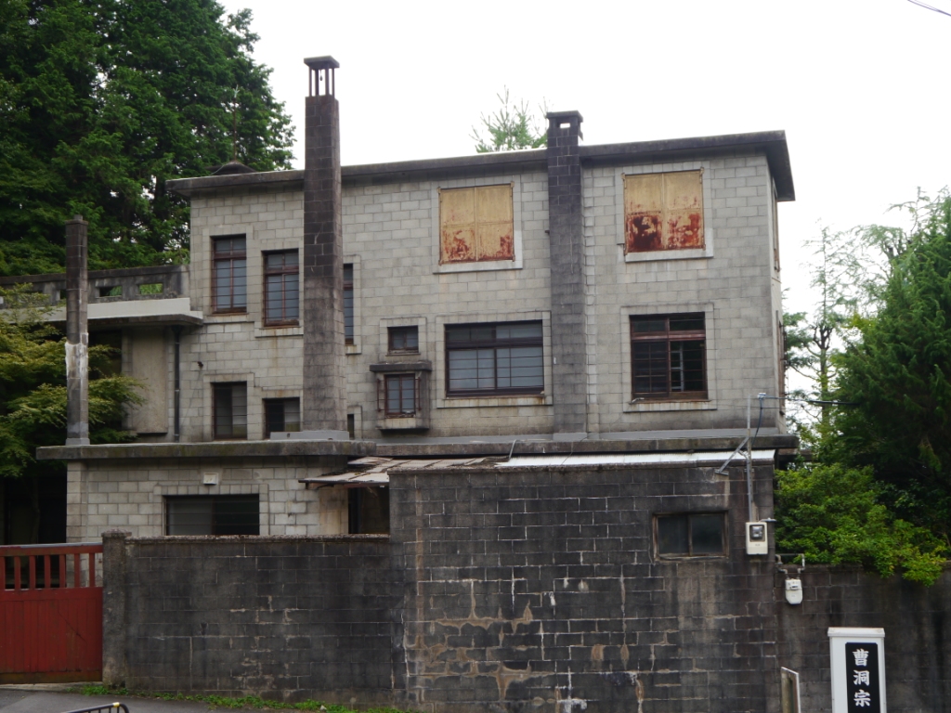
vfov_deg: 29.1
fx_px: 1374
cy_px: 356
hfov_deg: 38.2
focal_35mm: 50
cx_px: 476
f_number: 5.6
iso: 160
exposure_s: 1/125
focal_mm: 25
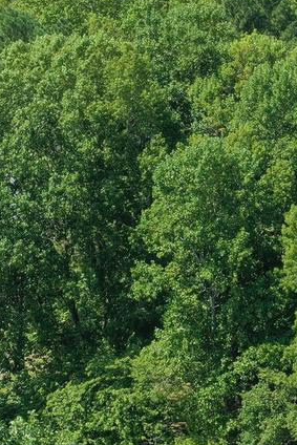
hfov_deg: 13.3
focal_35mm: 95
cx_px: 500
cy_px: 237
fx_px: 1175
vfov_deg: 21.4
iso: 100
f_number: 5.6
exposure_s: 1/320
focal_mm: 10.26
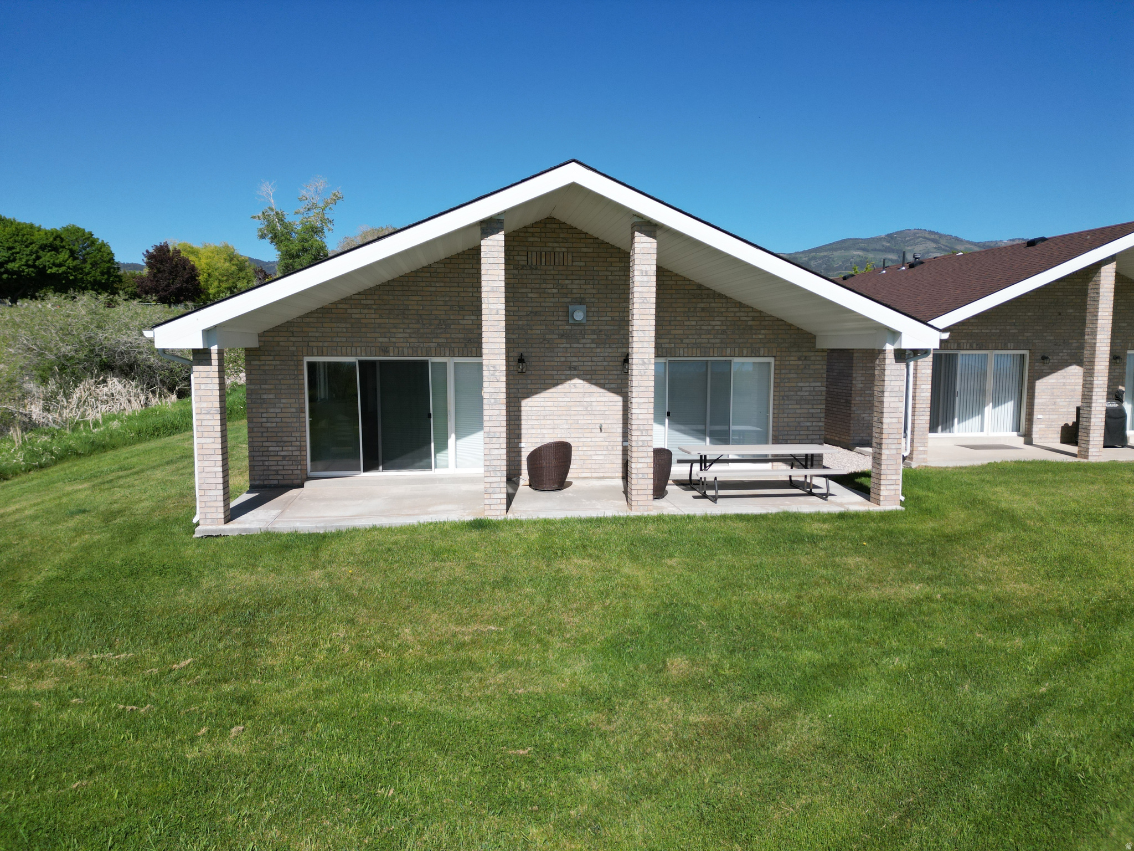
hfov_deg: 71.6
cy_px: 426
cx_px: 567
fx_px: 786
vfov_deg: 56.8
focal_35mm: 24
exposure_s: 1/4000
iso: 140
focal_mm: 6.72
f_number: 1.7
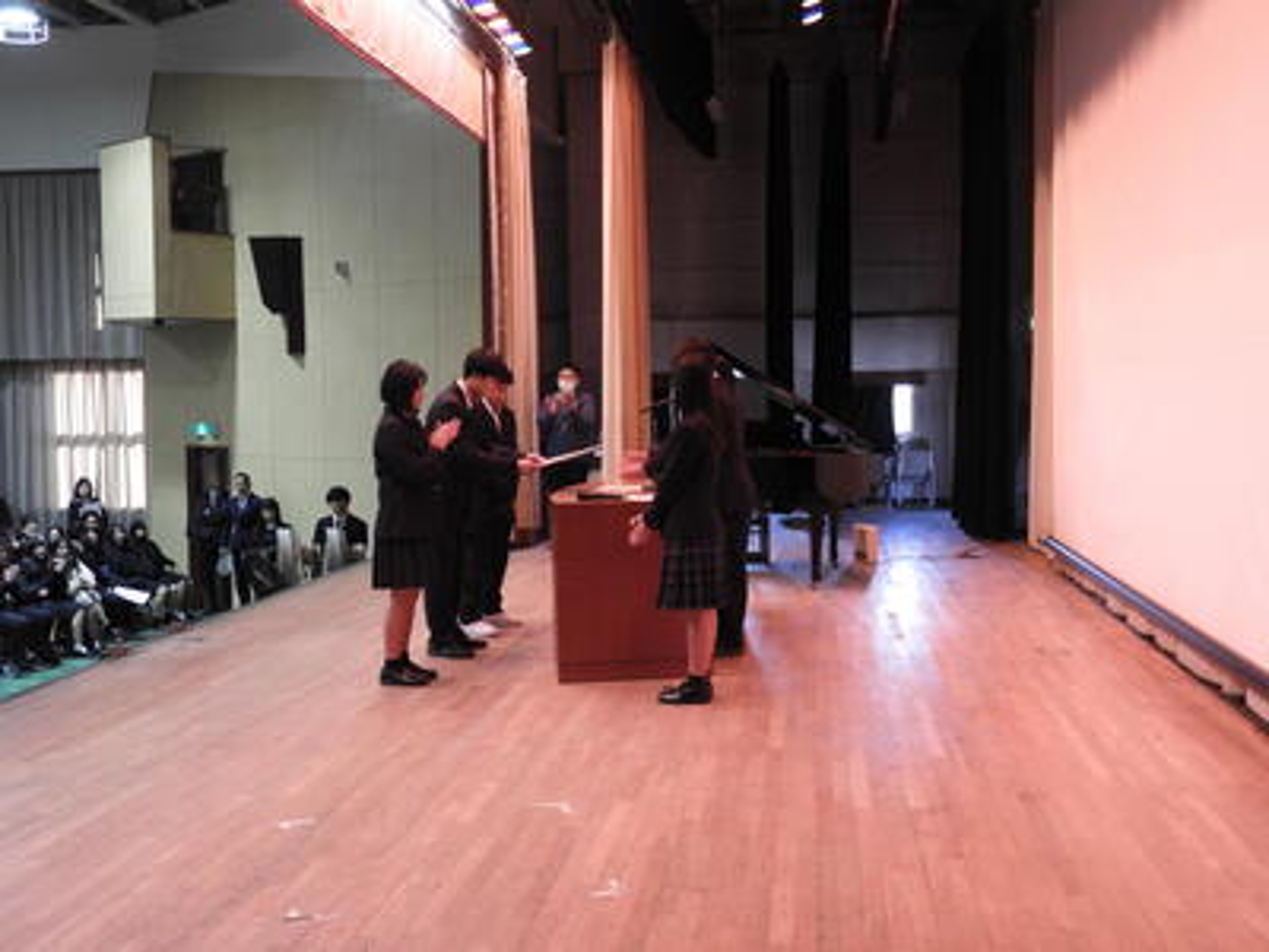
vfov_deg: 36.0
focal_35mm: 40
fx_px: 1466
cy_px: 476
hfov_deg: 46.8
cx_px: 634
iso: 400
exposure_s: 1/25
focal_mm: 7.2
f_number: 3.8
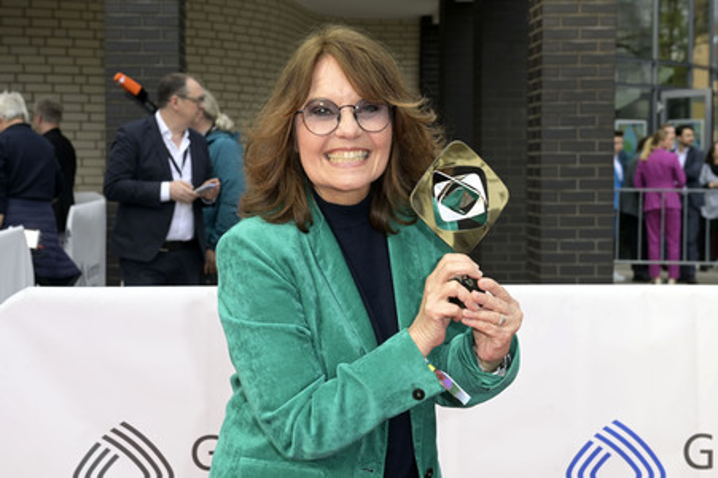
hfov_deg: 36.3
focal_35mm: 55
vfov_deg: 24.6
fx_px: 1096
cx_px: 359
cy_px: 239
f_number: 7.1
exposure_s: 1/250
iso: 500
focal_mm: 55
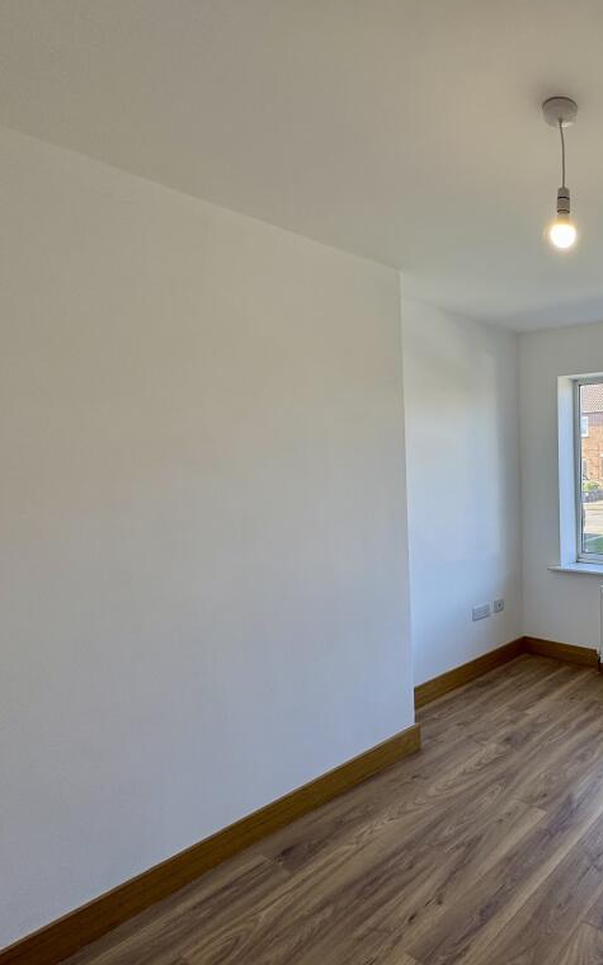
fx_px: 526
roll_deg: +0.6
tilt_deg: -2.4
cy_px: 479
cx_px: 618
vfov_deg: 85.1
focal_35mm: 20
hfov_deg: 48.0
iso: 40
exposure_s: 1/183
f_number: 2.2
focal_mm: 2.22
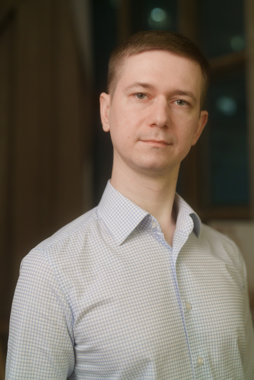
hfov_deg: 27.0
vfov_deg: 39.6
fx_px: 529
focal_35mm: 50
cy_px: 190
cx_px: 127
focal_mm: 50
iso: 1000
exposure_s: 1/200
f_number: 2.2
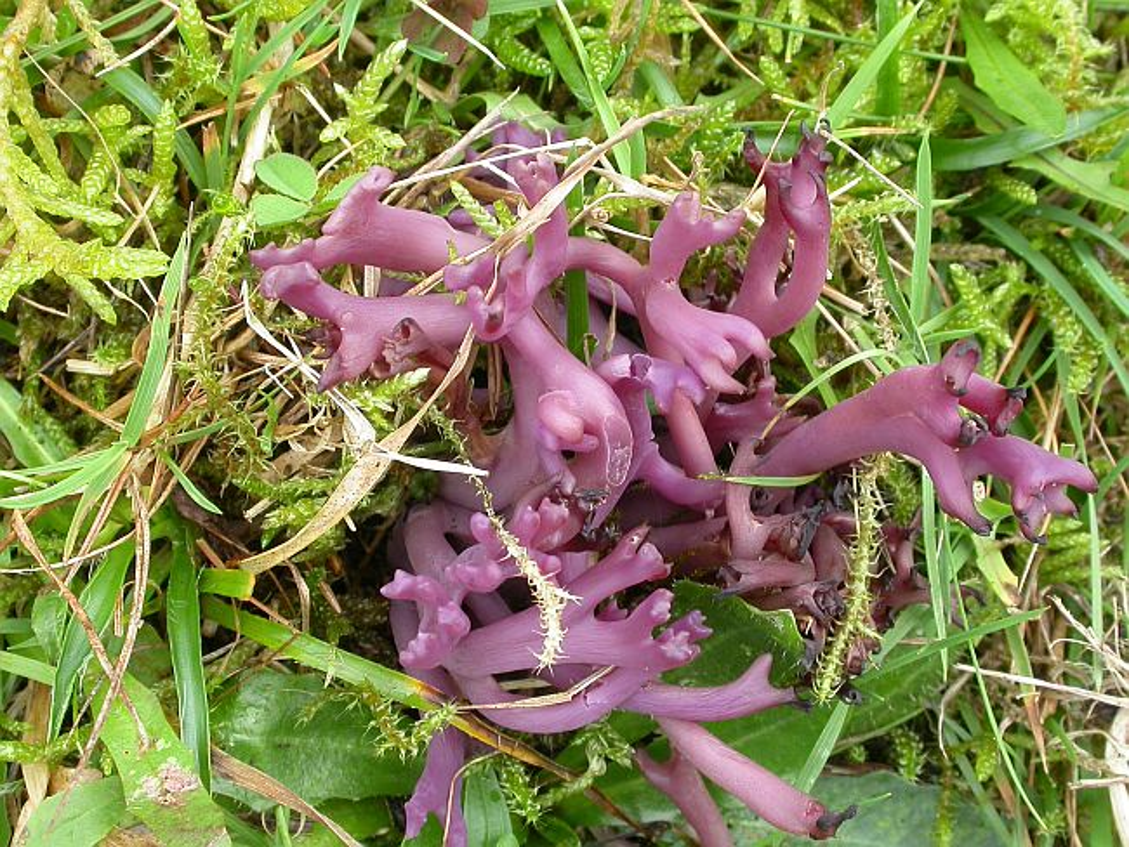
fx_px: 2708
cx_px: 564
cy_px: 424
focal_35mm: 83
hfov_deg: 23.5
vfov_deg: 17.8
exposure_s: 1/15.1
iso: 100
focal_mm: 17.3
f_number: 7.3
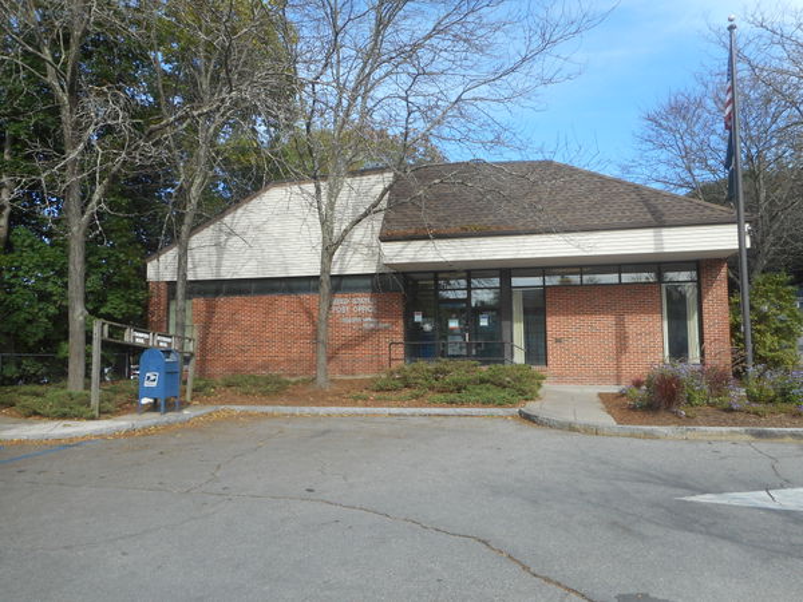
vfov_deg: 54.9
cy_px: 301
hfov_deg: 69.4
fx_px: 580
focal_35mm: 25
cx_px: 402
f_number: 3.7
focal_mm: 4.5
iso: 80
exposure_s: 1/320
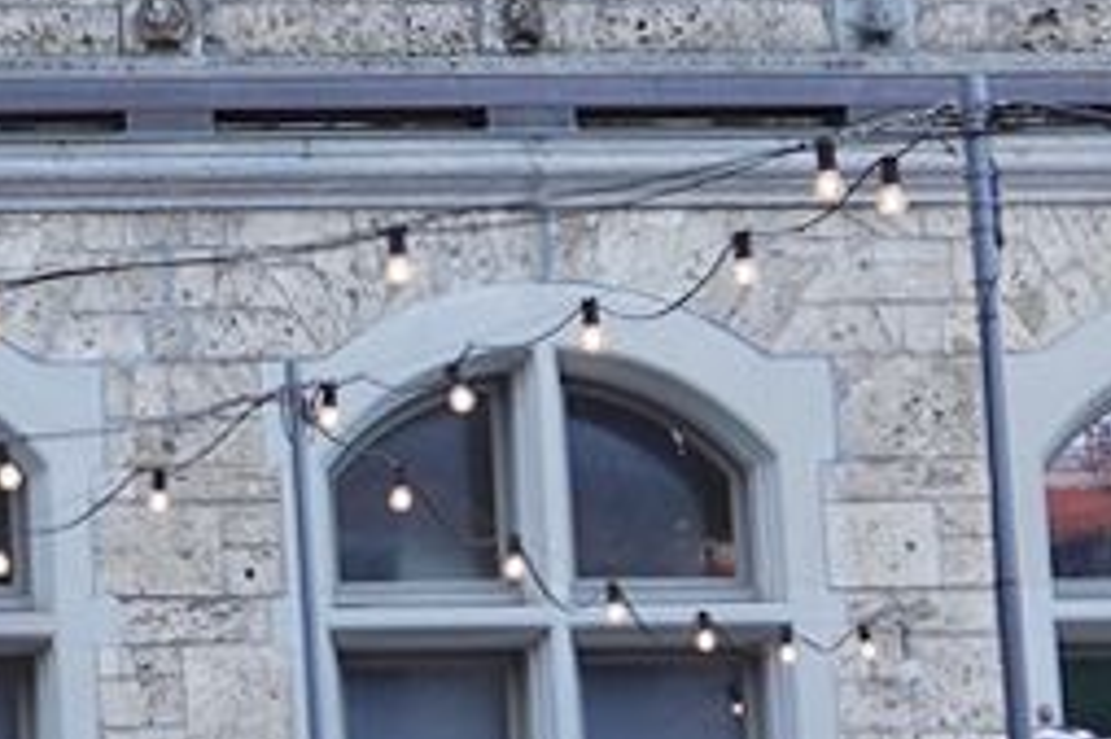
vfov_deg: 7.2
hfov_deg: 10.6
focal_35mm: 189
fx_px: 5829
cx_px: -490
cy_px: -22
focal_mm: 24
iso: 100
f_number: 8
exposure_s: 1/100
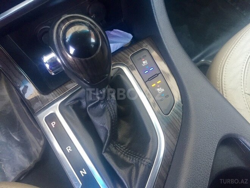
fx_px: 209
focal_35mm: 29
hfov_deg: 61.7
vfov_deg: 48.2
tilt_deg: -66.3
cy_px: 94
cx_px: 125
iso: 160
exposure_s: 1/33
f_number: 2.2
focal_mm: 4.15
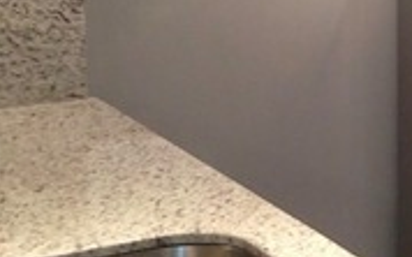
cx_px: 621
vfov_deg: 9.9
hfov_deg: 14.8
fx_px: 1470
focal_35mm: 131
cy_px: -28
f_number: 2.4
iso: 160
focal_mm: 4.13
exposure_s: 1/20
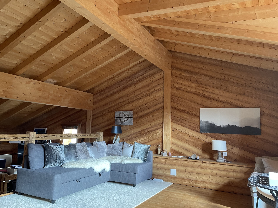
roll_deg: -0.6
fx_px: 209
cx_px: 139
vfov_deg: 53.1
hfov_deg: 67.3
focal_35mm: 26
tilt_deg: +7.4
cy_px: 104
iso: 250
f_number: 1.6
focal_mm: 4.2
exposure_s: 1/60
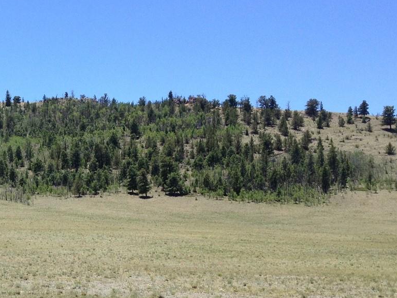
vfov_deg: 19.9
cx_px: 32
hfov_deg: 25.7
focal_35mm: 73
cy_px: 249
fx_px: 837
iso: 50
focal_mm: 4.28
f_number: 2.4
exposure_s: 1/1227
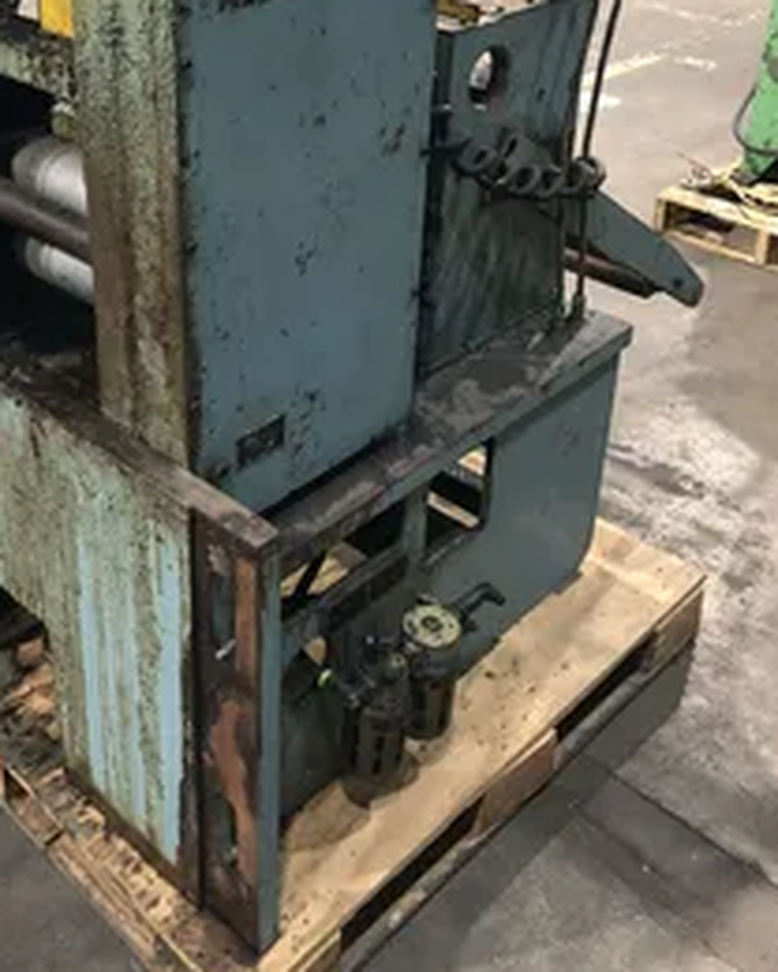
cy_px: 277
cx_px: 243
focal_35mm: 42
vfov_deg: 42.8
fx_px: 1209
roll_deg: -1.0
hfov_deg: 35.2
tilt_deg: -26.9
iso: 100
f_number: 1.8
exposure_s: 1/15
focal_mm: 4
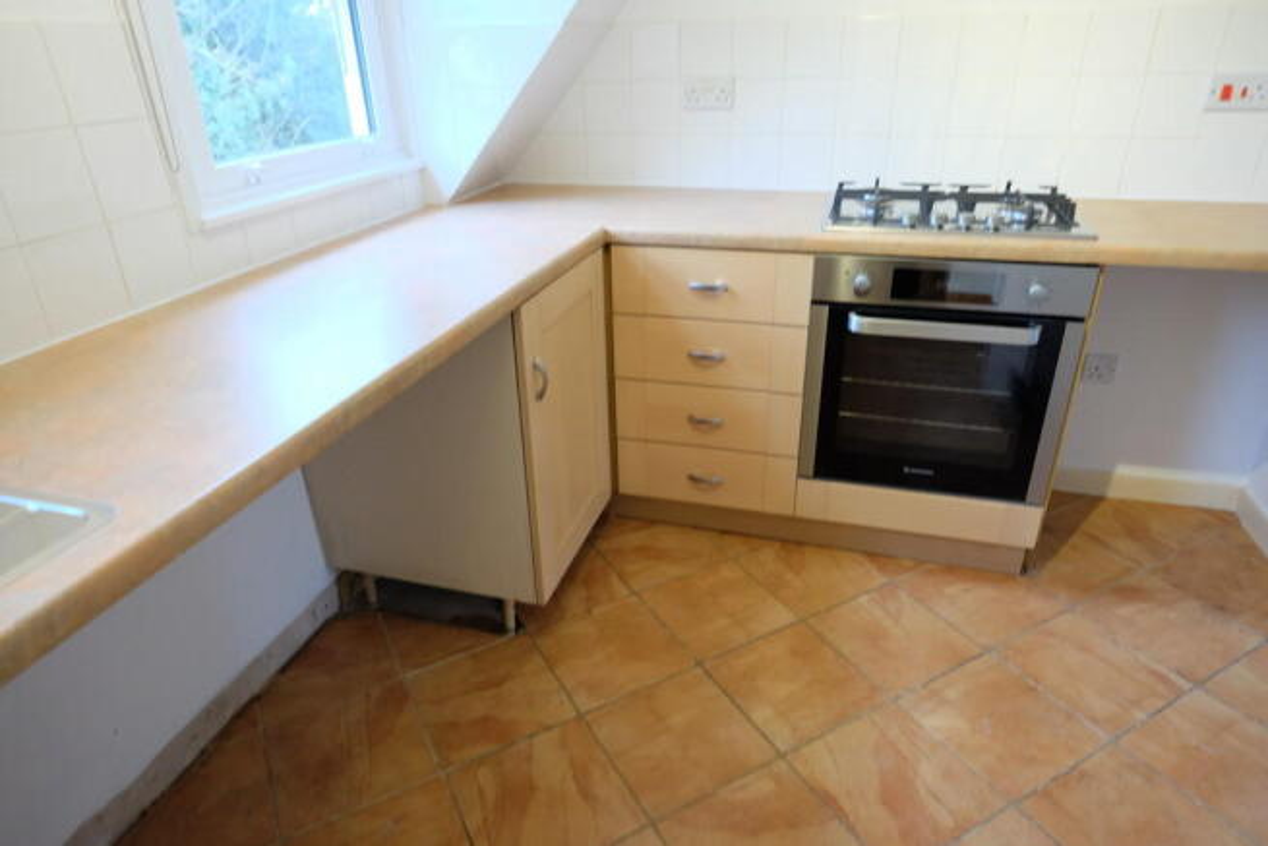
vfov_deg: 59.5
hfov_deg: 81.2
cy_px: 423
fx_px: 740
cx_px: 634
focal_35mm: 21
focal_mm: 14
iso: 1250
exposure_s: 1/60
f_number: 2.8
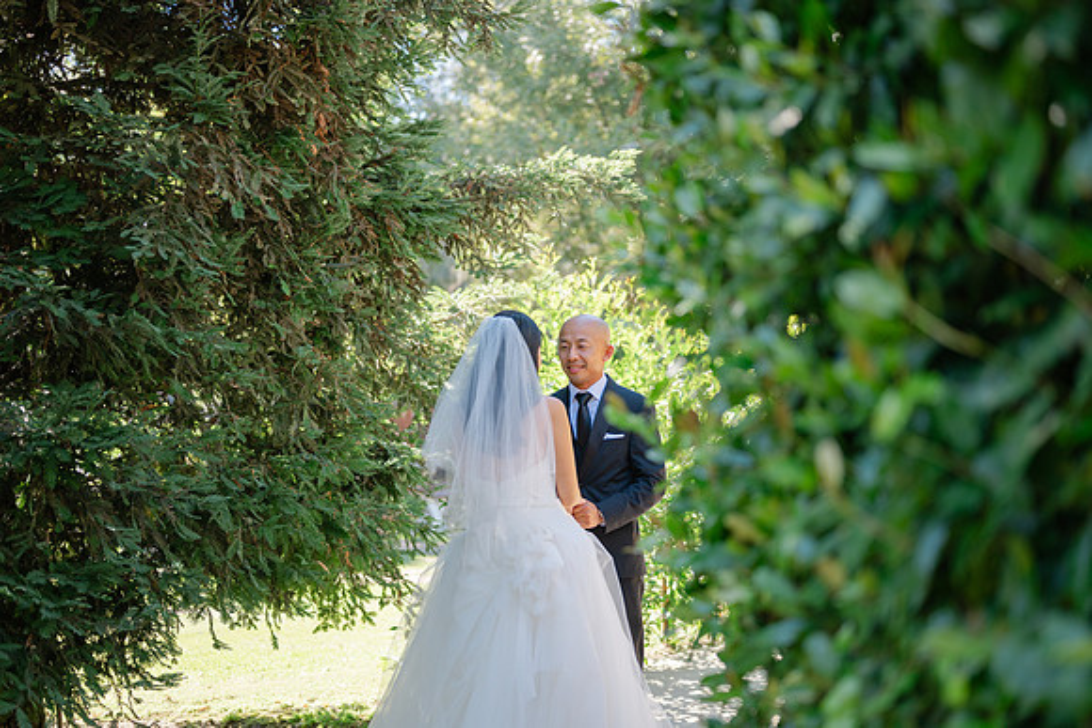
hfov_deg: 39.6
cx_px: 546
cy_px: 364
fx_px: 1517
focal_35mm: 50
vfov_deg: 27.0
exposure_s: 1/640
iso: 100
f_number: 1.8
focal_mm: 50
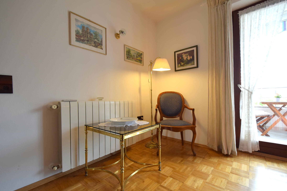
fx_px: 120
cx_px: 144
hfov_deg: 100.4
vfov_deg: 77.3
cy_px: 96
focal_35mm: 15
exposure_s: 1/80
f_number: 4.5
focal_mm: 10
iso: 400
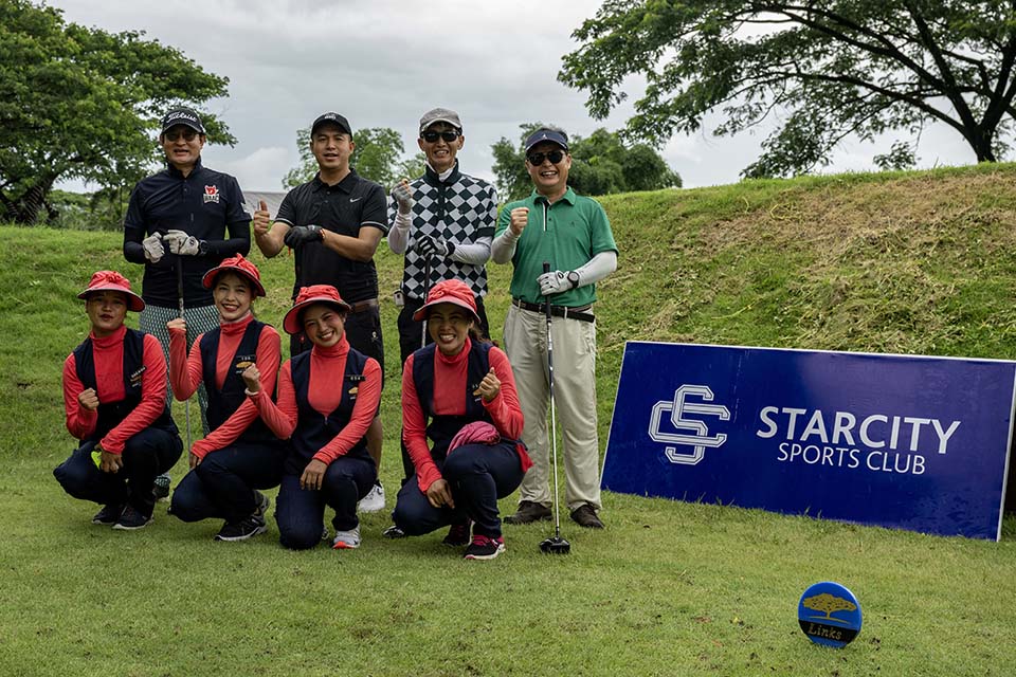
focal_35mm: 43
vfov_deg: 31.2
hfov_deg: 45.4
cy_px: 338
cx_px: 508
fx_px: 1213
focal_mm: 43
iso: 280
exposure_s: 1/400
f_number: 5.6
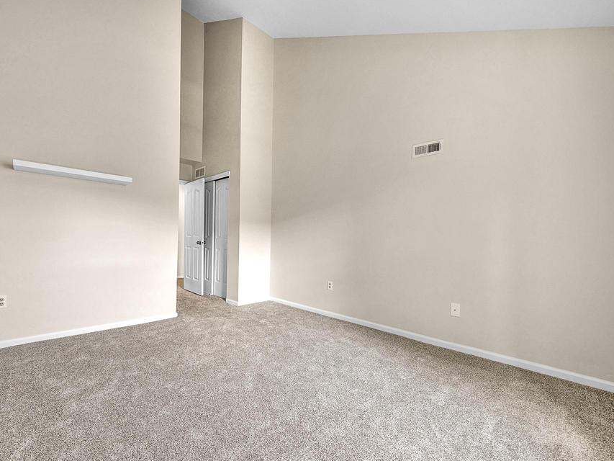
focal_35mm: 15
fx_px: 266
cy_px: 235
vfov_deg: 81.7
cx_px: 288
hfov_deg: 98.0
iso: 320
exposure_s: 1/10
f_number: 6.3
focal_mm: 13
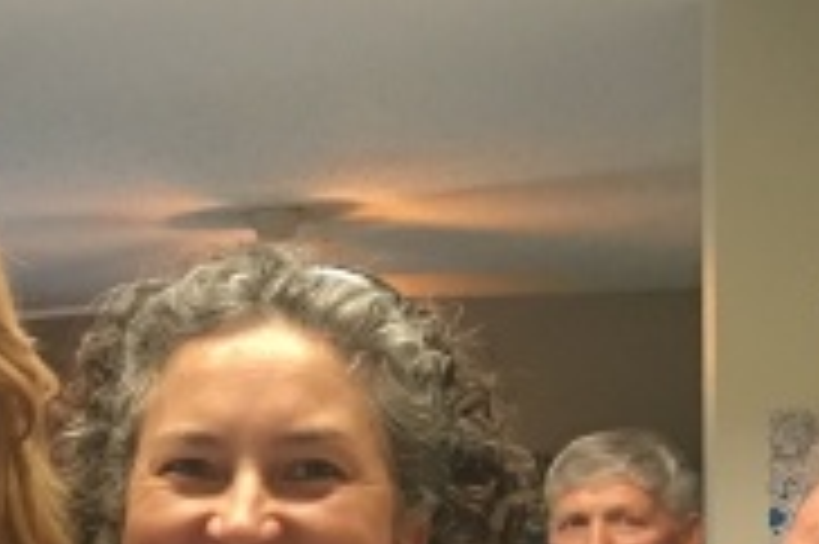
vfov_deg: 12.5
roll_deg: +1.0
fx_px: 2409
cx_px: -356
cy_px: 679
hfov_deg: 17.6
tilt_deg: -0.3
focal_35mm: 106
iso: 125
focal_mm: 4.15
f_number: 2.2
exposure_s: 1/30
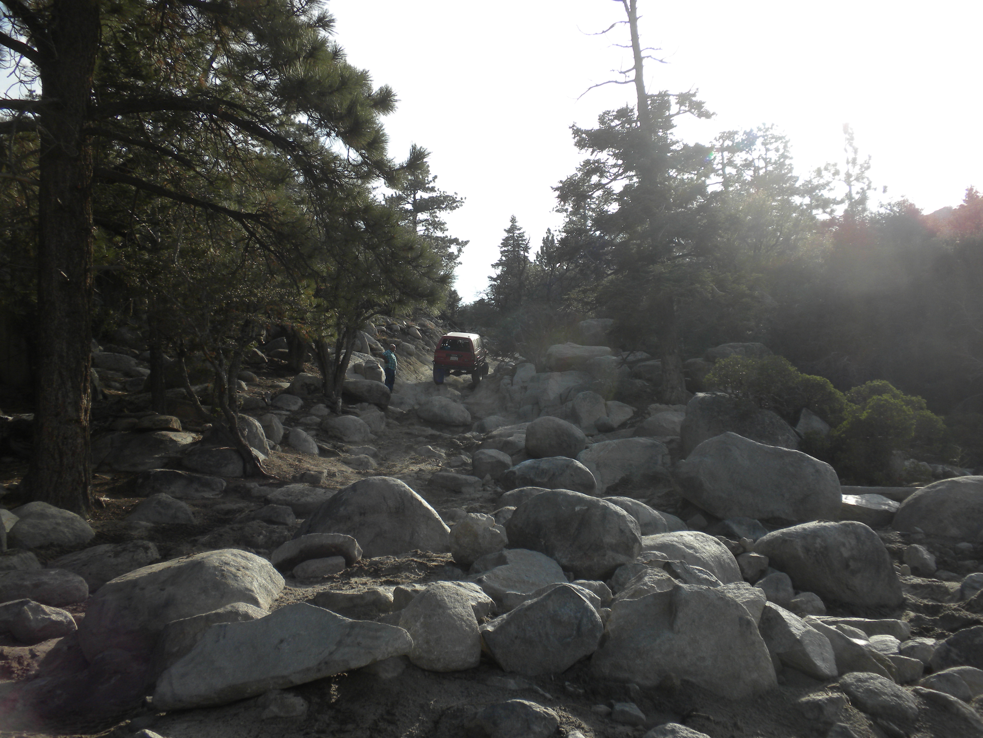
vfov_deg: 38.7
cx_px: 492
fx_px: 1051
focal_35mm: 37
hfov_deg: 50.1
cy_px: 369
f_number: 3.5
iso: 64
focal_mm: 6.6
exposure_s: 1/457
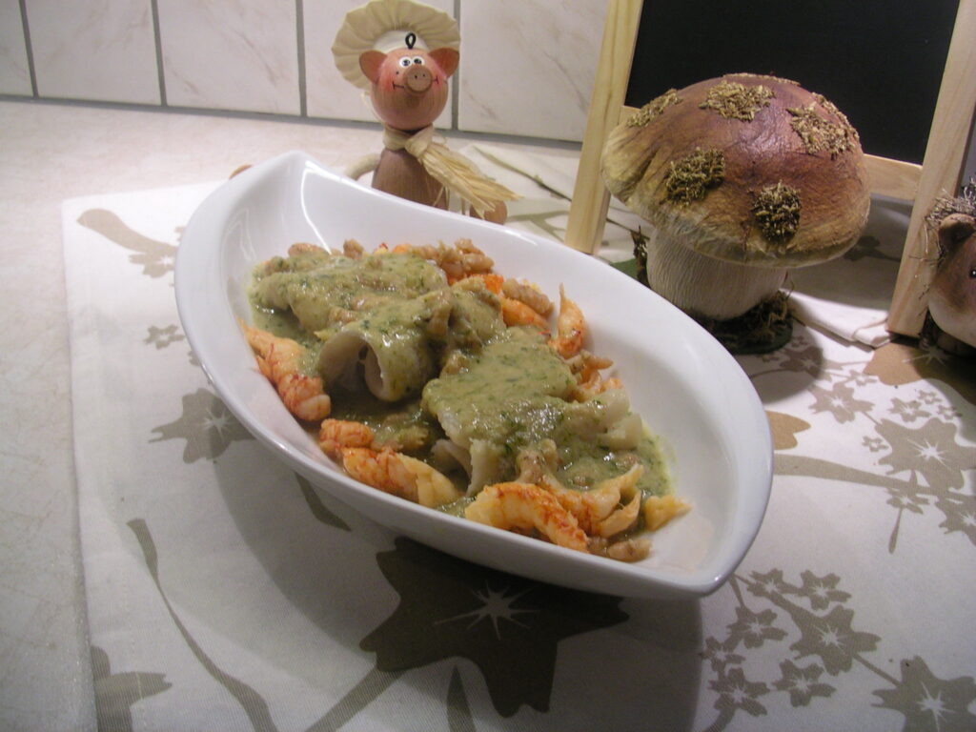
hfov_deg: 50.1
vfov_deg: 38.7
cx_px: 488
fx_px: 1043
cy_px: 366
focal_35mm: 37
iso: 100
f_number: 2.7
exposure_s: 1/30.2
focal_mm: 5.6
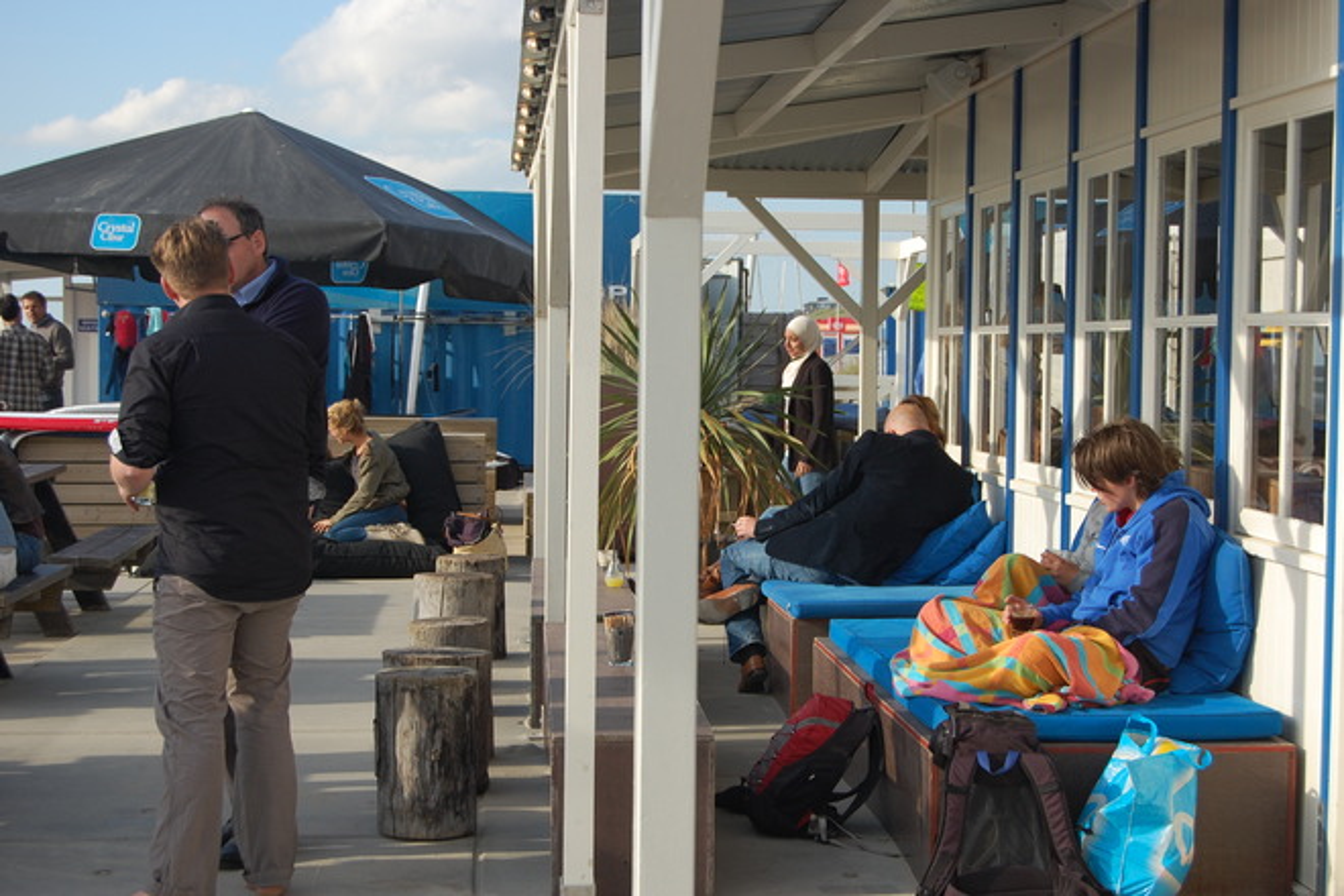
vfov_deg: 20.2
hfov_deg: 29.9
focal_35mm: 68
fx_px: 2520
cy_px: 448
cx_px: 672
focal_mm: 45
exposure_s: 1/320
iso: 200
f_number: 9
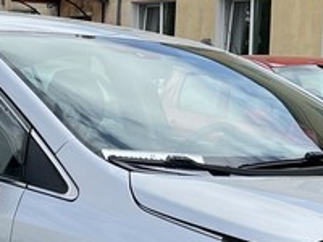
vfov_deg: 11.1
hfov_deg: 14.8
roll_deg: -2.1
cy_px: 219
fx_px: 1241
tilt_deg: -5.0
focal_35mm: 133
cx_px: 199
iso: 50
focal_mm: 5.7
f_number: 1.5
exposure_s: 1/3165
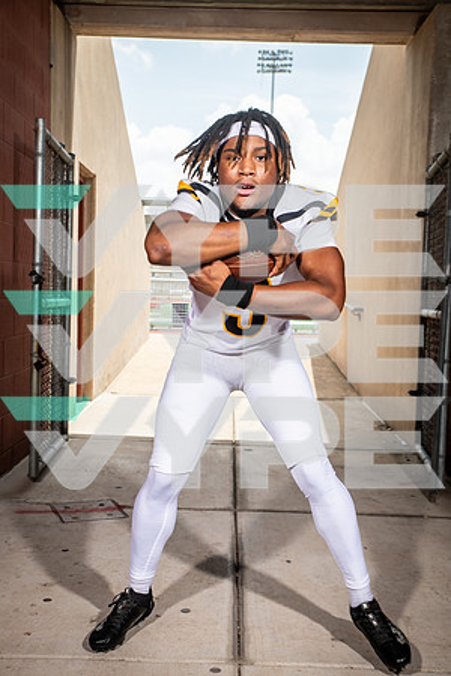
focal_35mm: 42
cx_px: 226
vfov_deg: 46.4
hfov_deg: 31.9
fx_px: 789
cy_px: 338
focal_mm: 42
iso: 160
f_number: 7.1
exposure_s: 1/400
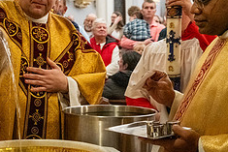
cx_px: -2
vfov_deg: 15.3
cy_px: 112
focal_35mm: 89
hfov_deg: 22.0
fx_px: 564
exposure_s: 1/60
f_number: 4.8
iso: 5000
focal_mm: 36
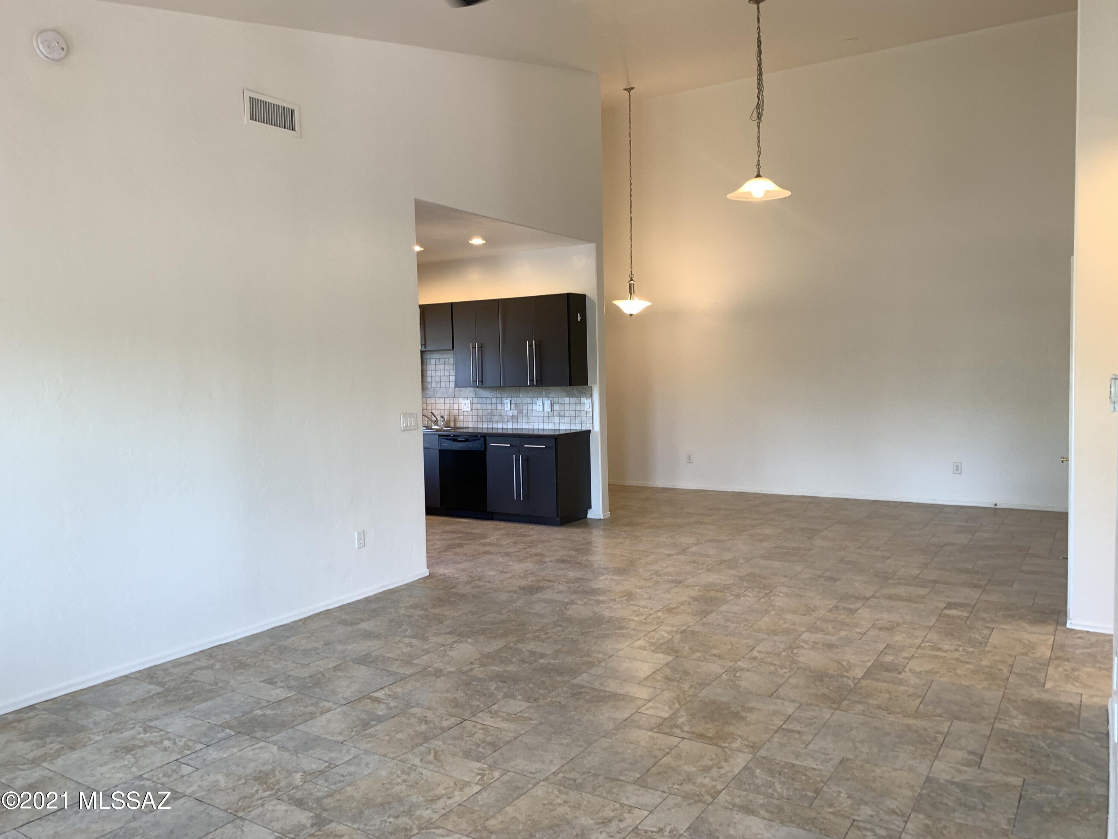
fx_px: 840
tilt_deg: -4.7
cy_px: 420
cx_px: 559
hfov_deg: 67.3
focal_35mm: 26
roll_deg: +1.6
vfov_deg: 53.1
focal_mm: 4.25
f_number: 1.8
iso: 80
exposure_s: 1/60
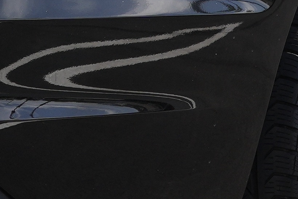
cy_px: -147
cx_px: 90
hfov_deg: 6.1
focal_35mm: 340
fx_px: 2813
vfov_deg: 4.0
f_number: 4
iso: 100
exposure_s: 1/500
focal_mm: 30
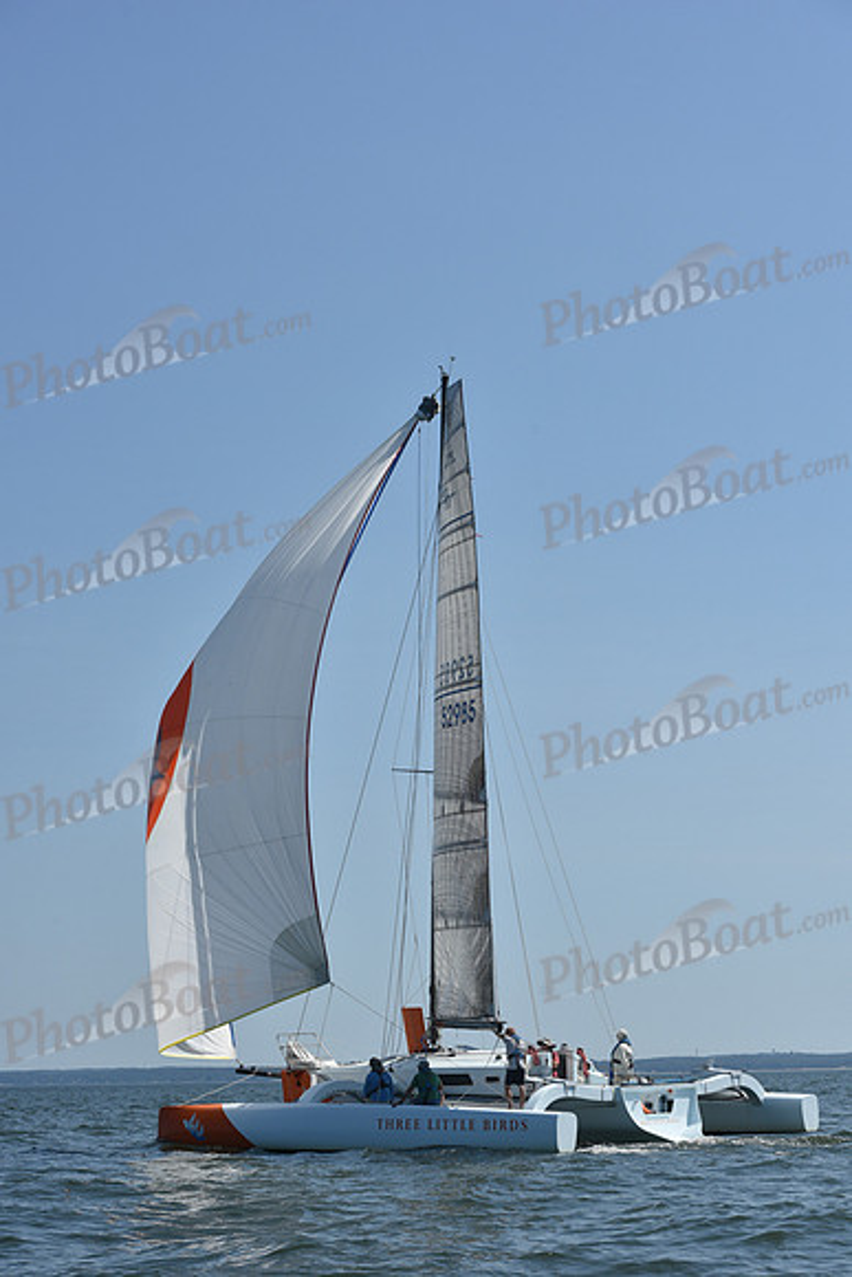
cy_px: 638
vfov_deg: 28.8
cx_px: 426
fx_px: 2483
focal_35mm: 70
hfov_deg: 19.5
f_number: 9
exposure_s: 1/1250
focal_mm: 70
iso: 250
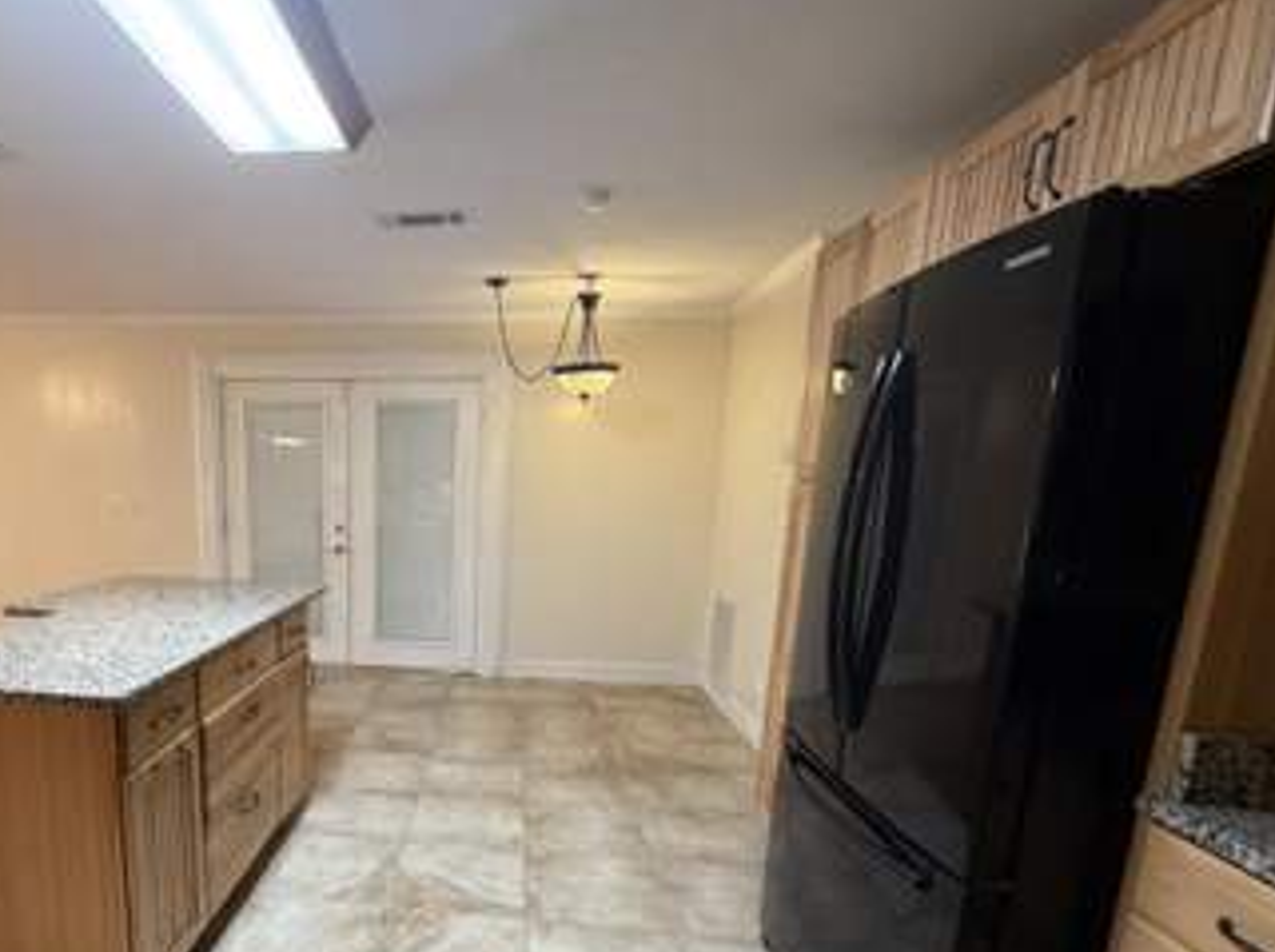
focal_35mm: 21
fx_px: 772
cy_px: 635
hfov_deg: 76.4
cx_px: 418
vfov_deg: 61.7
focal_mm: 2.22
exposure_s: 1/42
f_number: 2.2
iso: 250
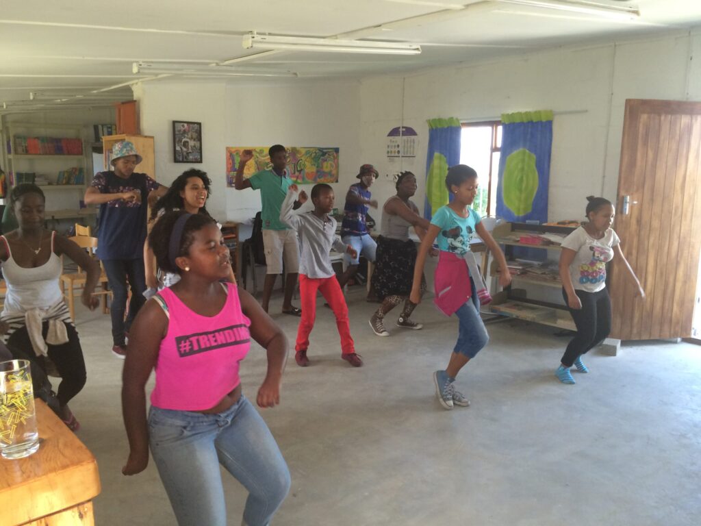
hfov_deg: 61.7
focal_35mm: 29
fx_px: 587
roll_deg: -1.1
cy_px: 263
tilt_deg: -10.8
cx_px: 350
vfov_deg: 48.2
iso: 40
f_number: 2.2
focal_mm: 4.15
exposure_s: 1/30
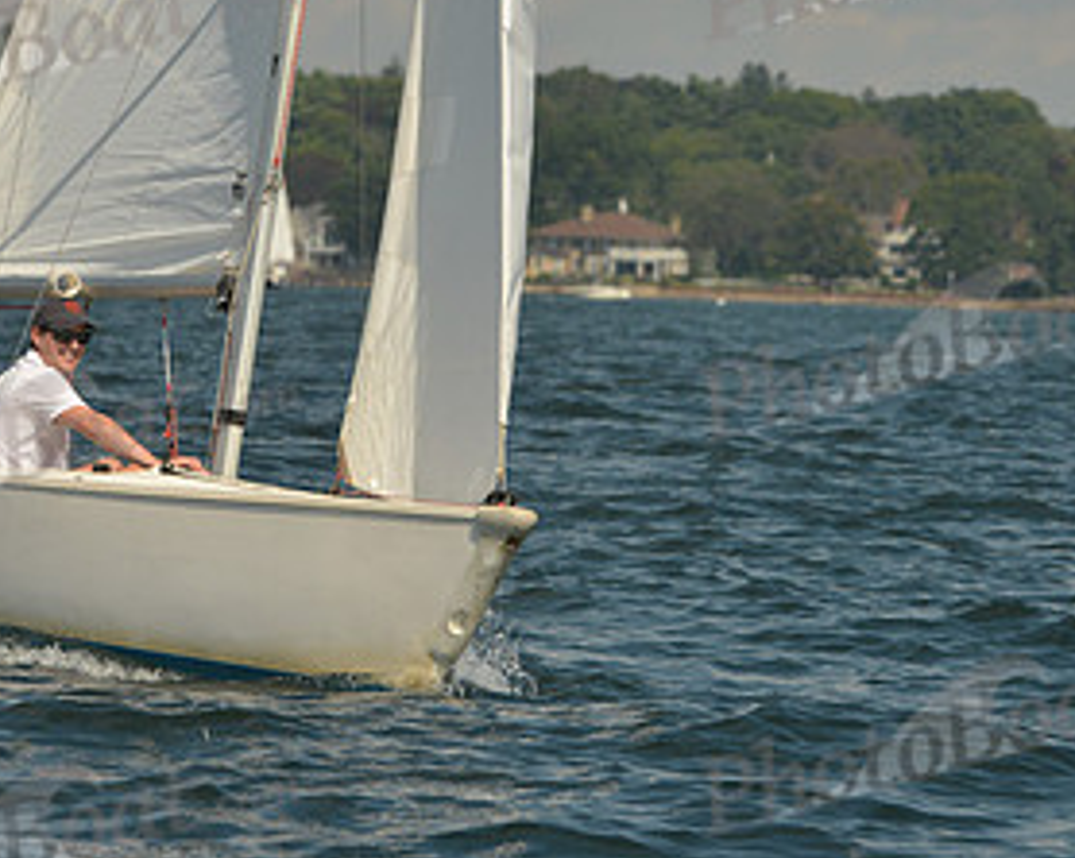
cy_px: 195
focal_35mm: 431
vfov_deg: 3.6
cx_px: 503
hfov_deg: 4.5
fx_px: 13703
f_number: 8
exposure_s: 1/1250
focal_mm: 220
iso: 320
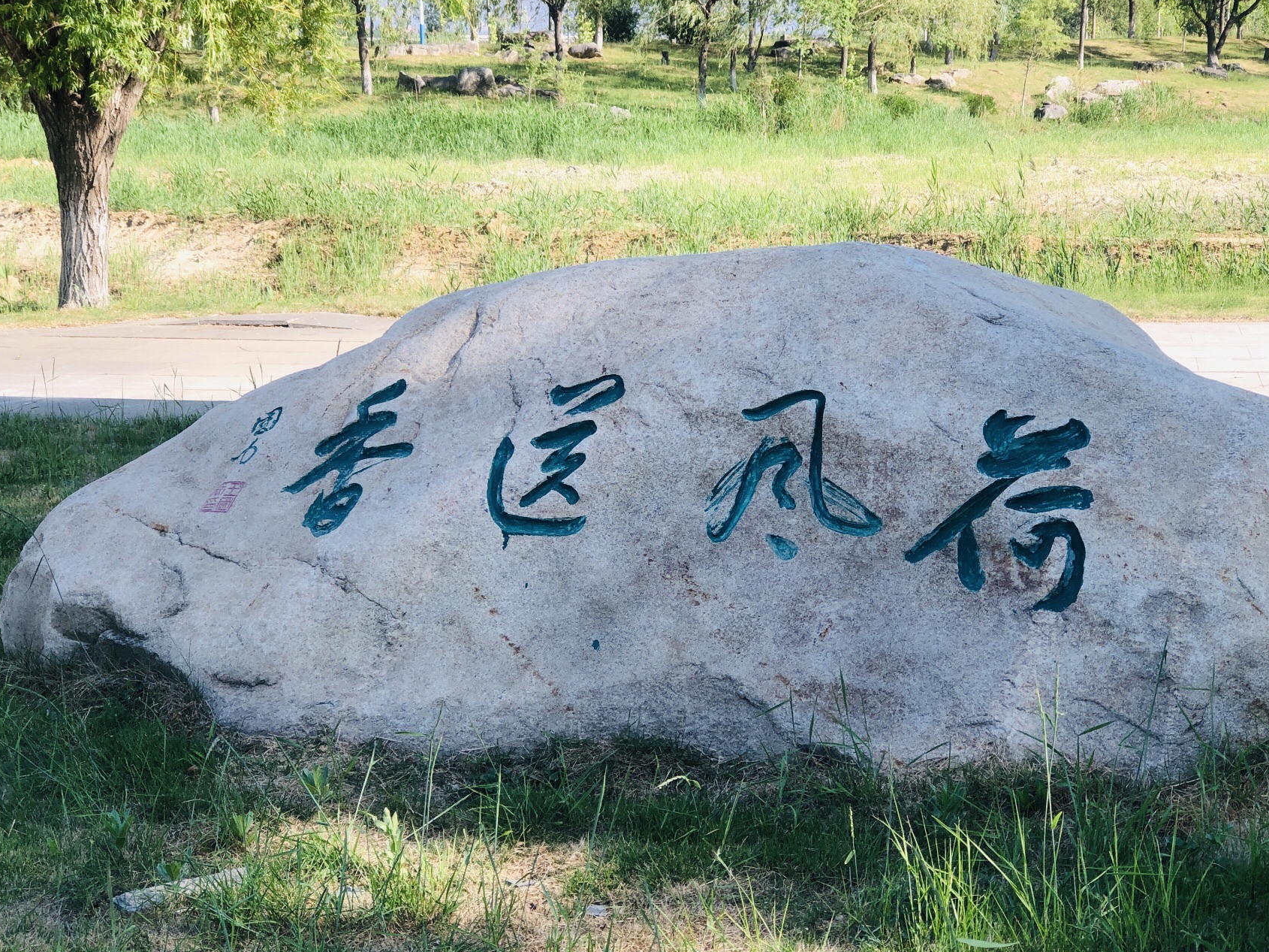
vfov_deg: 21.6
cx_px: 663
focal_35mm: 68
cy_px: 497
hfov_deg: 28.6
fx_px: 2492
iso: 20
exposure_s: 1/255
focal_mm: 6.6
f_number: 2.8
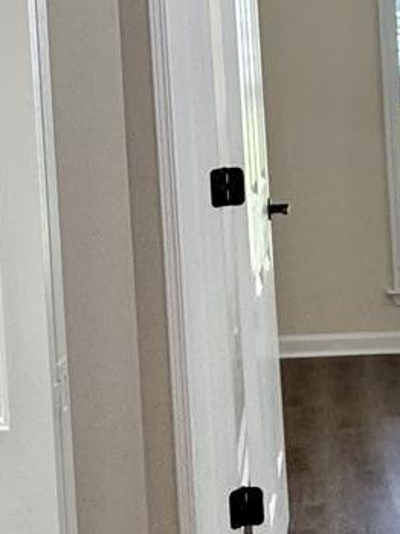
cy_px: 21
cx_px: 188
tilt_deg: +0.5
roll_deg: +3.7
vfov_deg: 23.0
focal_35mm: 82
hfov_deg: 18.0
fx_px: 1265
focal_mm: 2.22
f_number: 2.2
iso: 160
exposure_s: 1/120
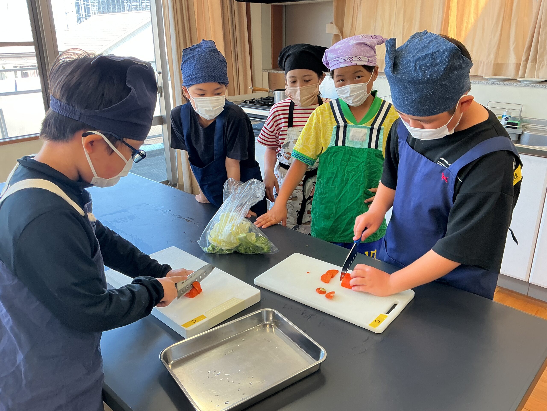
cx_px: 274
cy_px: 206
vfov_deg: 48.2
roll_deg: +0.6
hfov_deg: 61.7
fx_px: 458
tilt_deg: -17.2
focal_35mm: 29
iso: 50
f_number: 1.8
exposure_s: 1/120
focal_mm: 3
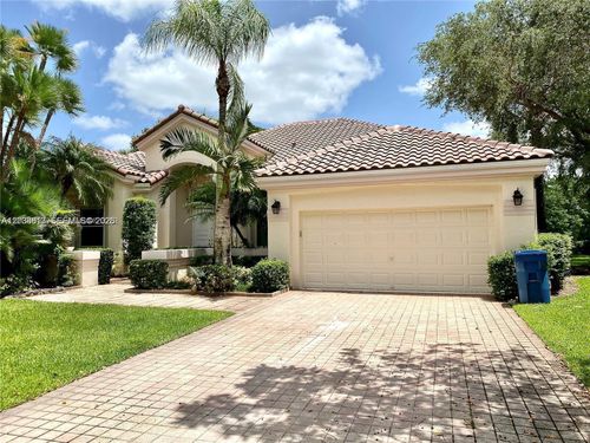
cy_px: 222
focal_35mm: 26
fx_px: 443
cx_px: 295
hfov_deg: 67.3
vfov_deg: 53.1
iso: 32
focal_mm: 4.25
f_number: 1.8
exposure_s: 1/4115
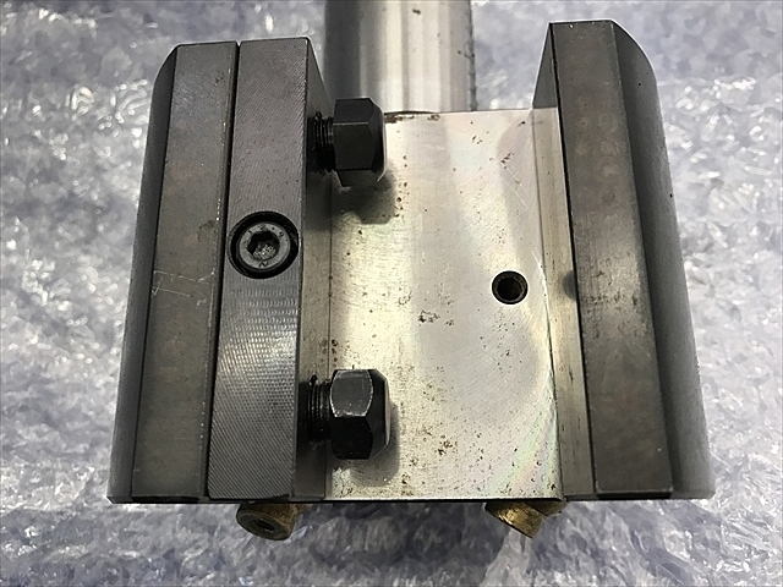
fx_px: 633
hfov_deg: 63.4
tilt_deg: -73.6
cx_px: 392
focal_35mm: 28
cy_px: 294
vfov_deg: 49.7
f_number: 1.8
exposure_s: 1/30
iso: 25
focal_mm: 3.99
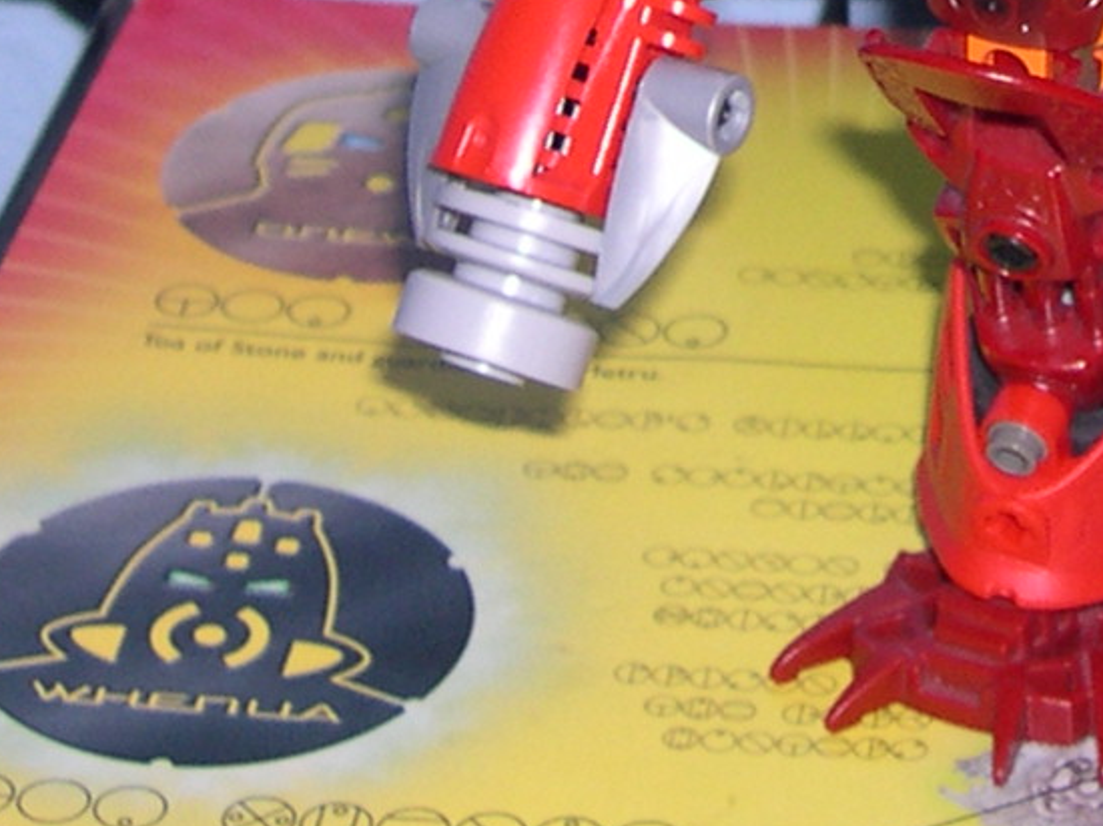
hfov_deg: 12.4
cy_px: -455
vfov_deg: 9.2
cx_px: 1125
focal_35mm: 157
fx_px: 5000
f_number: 2.8
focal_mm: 8
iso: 100
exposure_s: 1/60
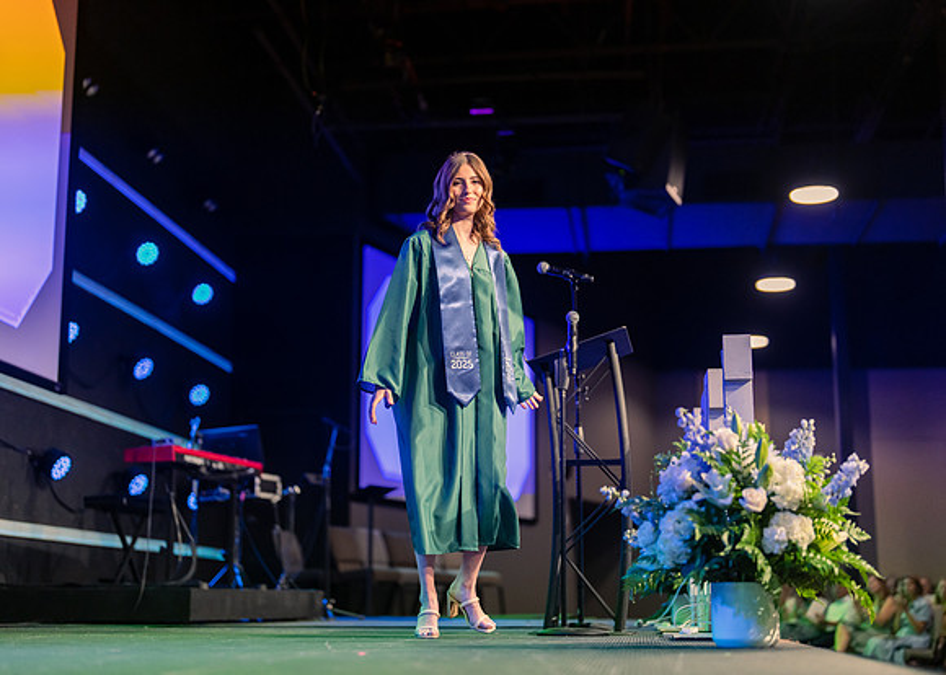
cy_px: 326
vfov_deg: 25.9
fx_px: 1470
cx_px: 472
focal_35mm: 55
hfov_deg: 35.7
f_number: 1.2
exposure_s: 1/500
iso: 1000
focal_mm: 50
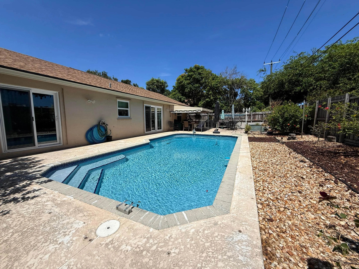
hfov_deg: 102.1
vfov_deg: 85.7
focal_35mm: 14
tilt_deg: -7.1
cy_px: 134
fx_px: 145
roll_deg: +0.9
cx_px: 180
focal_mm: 2.22
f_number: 2.2
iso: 50
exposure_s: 1/3289
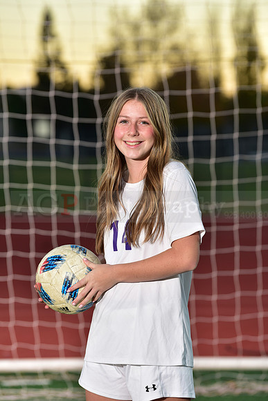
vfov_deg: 12.1
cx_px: 134
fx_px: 1897
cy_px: 200
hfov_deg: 8.1
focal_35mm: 170
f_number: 4.5
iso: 250
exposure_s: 1/200
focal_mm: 170
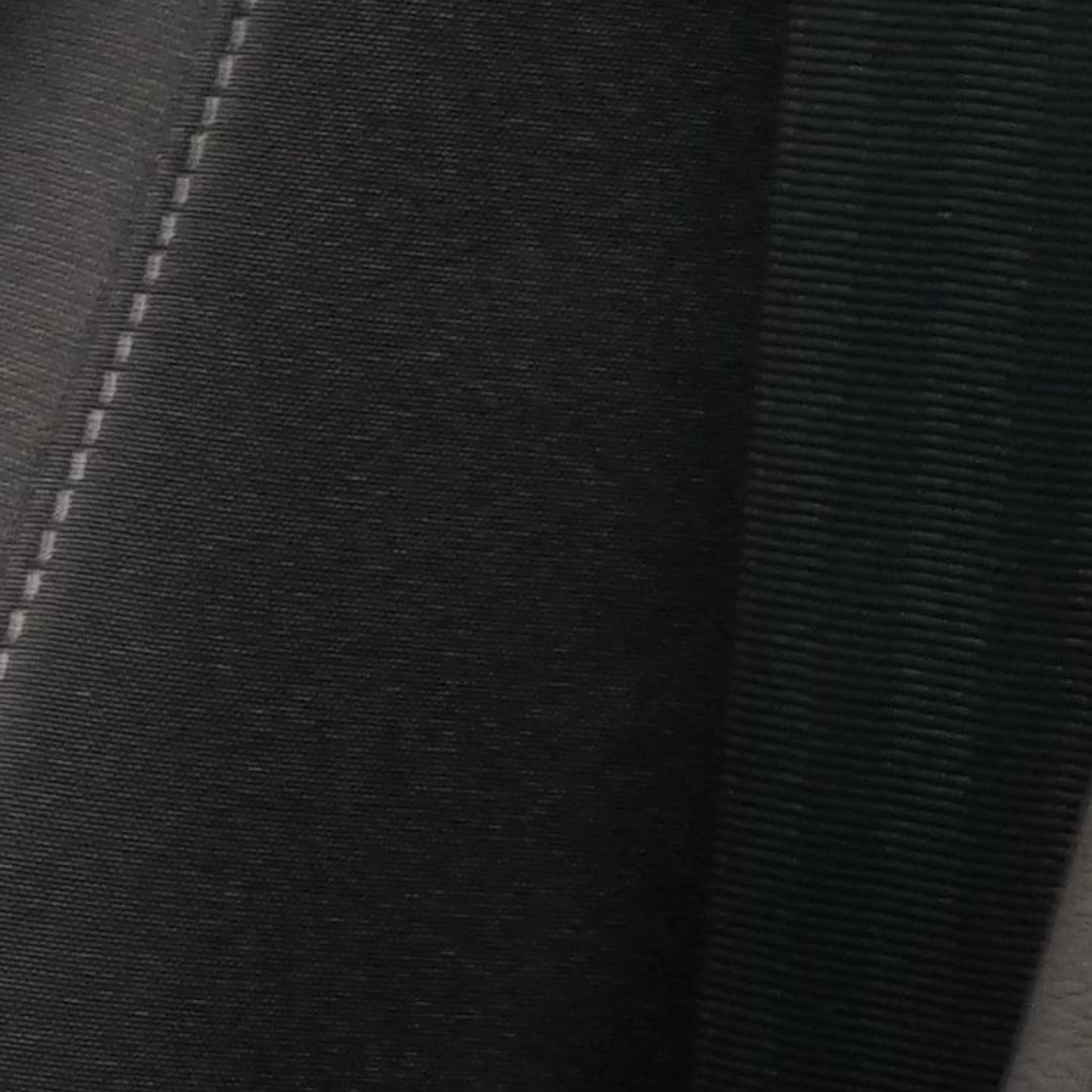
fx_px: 7424
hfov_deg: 7.5
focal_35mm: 208
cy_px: 451
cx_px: -1974
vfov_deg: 8.4
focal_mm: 31
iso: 800
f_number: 14
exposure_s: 1/1.6
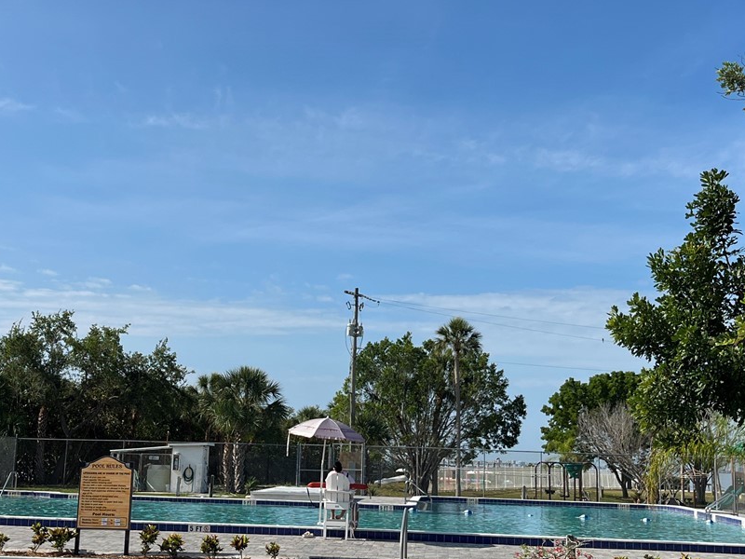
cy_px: 229
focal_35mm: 52
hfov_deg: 36.8
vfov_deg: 28.0
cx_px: 325
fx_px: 1119
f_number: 1.6
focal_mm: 5.1
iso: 50
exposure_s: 1/3135
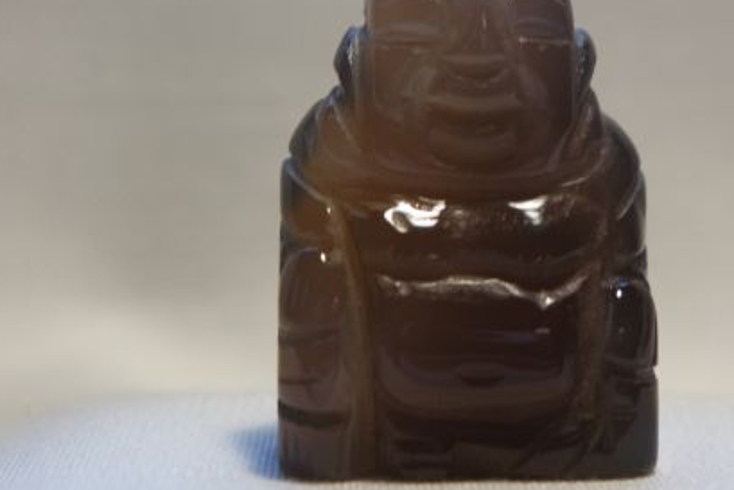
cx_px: 497
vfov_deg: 12.1
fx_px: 2305
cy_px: 206
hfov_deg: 18.0
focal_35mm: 113
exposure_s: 1/80
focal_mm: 50
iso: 800
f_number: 5.6
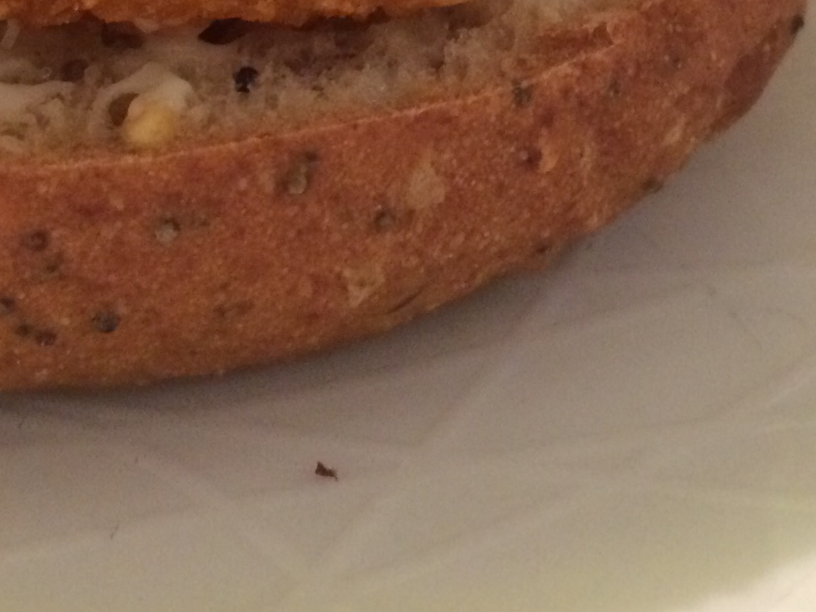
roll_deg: +0.9
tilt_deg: -21.8
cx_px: 431
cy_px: -181
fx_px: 1815
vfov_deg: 17.9
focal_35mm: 77
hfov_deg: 25.3
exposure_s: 1/25
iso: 320
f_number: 2.2
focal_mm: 4.15
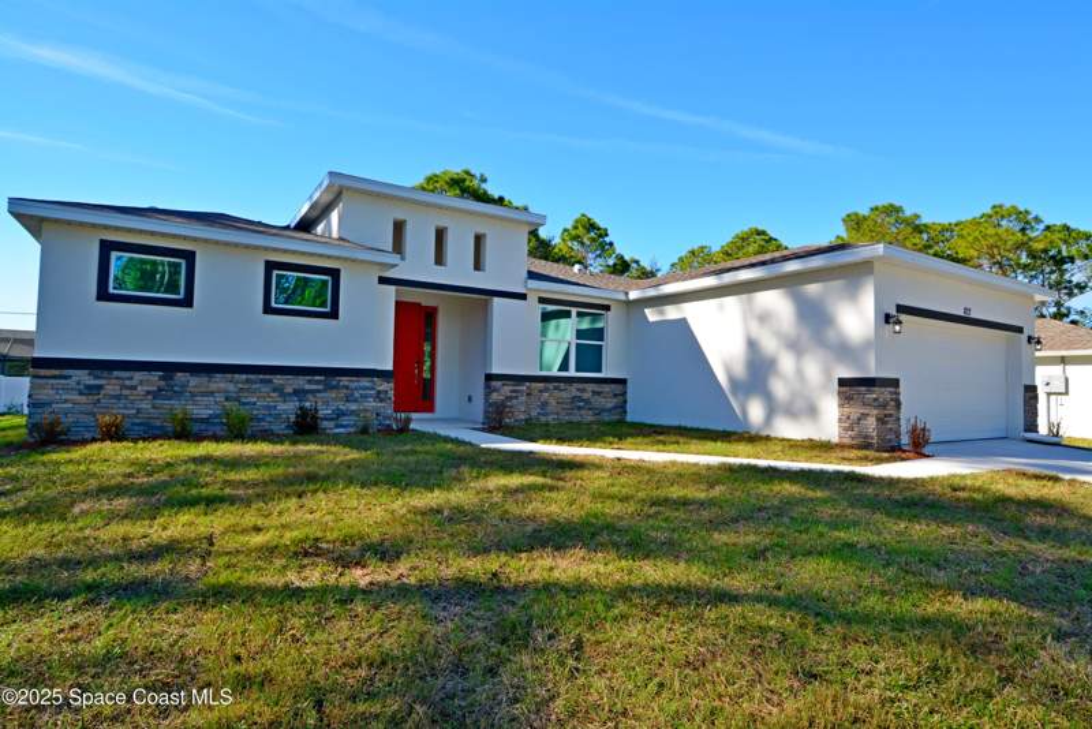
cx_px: 546
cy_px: 364
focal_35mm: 20
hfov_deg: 85.4
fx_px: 592
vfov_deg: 63.3
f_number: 8
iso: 180
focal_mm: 13
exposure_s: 1/250
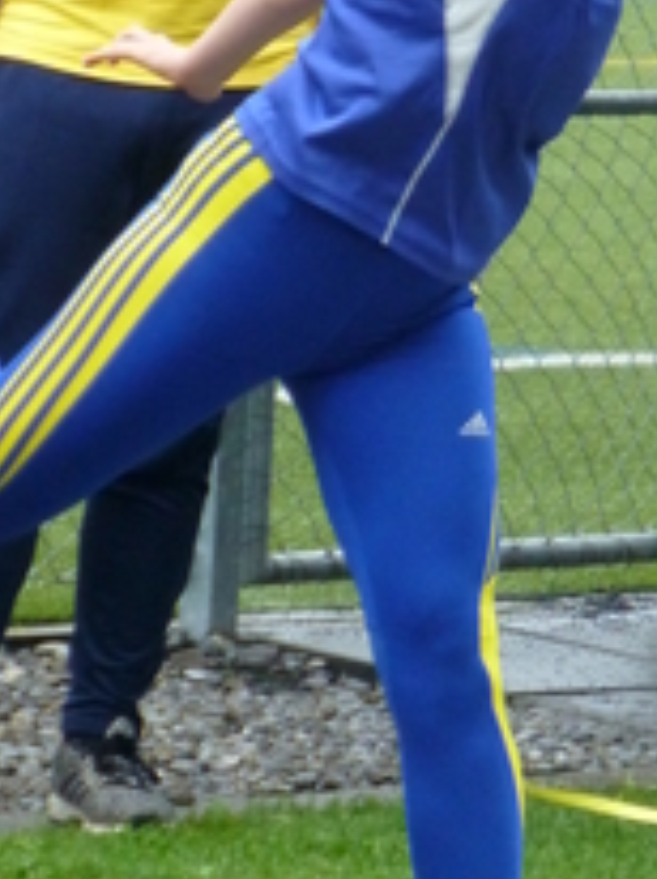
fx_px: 11716
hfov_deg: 3.2
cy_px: 286
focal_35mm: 462
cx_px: 591
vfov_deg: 4.3
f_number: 5.4
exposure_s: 1/500
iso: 500
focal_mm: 31.3
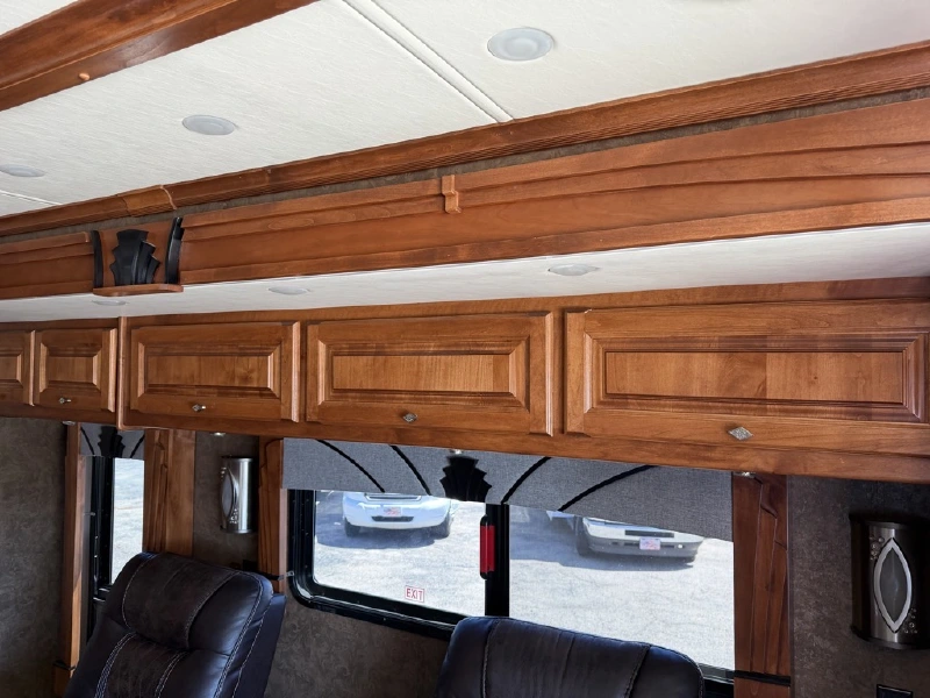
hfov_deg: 71.6
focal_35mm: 24
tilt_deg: +5.3
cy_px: 349
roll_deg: +0.1
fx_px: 645
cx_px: 465
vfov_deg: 56.8
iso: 200
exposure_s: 1/76
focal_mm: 6.76
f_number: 1.78
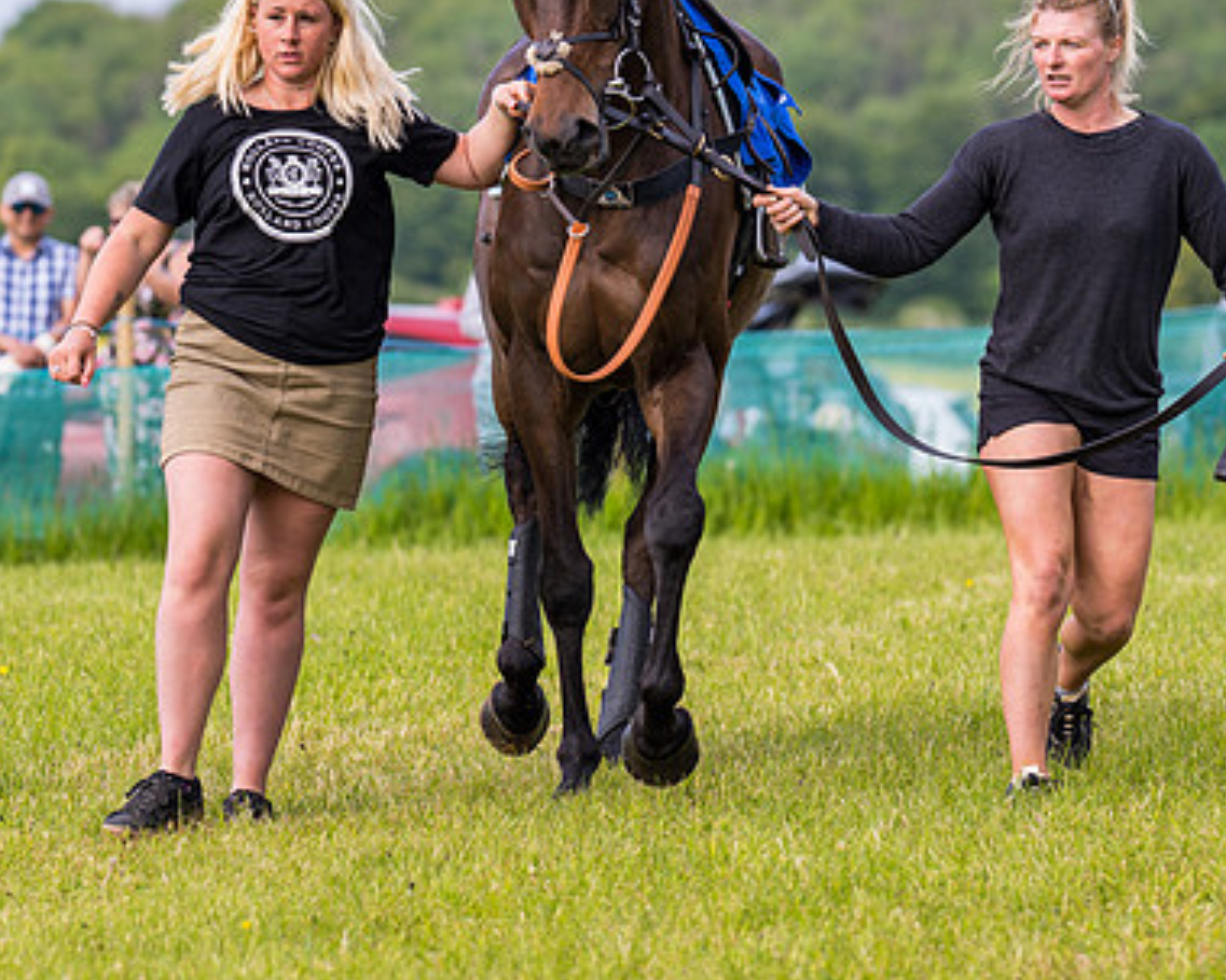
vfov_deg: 4.8
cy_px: 374
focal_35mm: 322
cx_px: 536
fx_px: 11681
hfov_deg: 6.0
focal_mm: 135
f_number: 3.2
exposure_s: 1/320
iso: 50
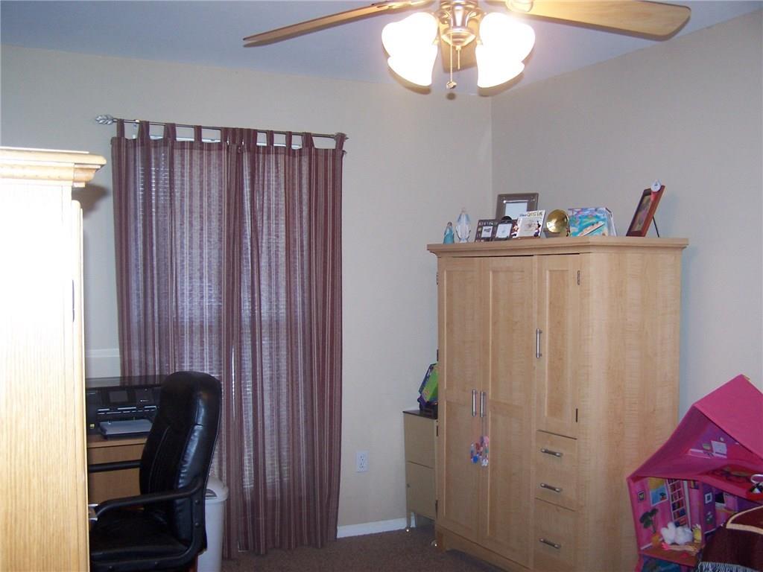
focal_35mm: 38
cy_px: 286
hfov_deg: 49.0
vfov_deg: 37.7
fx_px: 838
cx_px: 382
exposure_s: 1/60
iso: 140
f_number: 2.8
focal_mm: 6.3
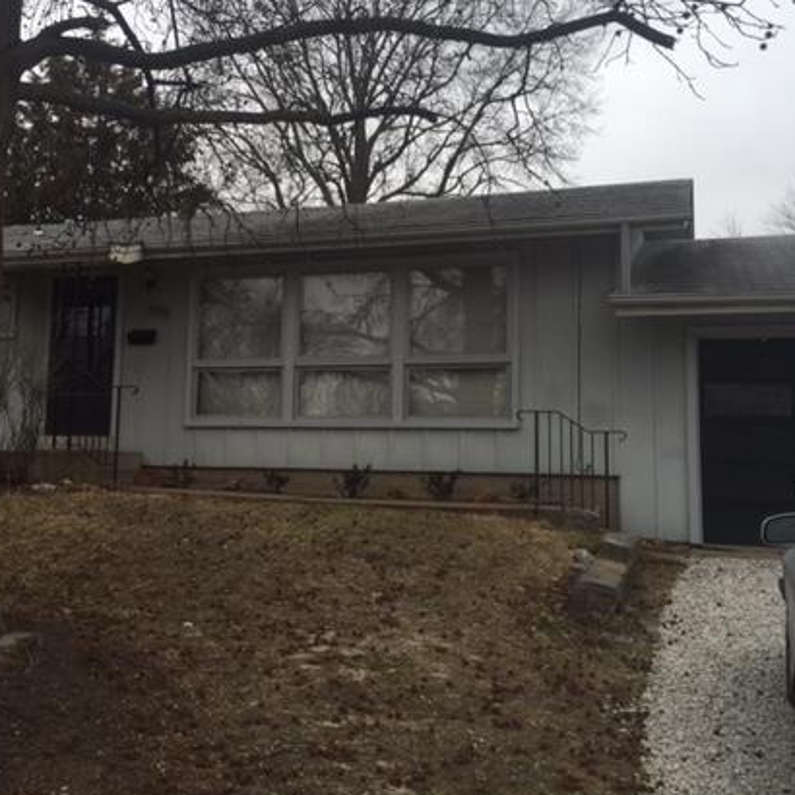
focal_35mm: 40
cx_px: 289
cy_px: 357
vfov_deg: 41.8
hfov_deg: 41.5
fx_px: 1039
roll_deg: -1.0
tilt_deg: +4.8
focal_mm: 4.15
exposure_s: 1/260
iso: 32
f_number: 2.2
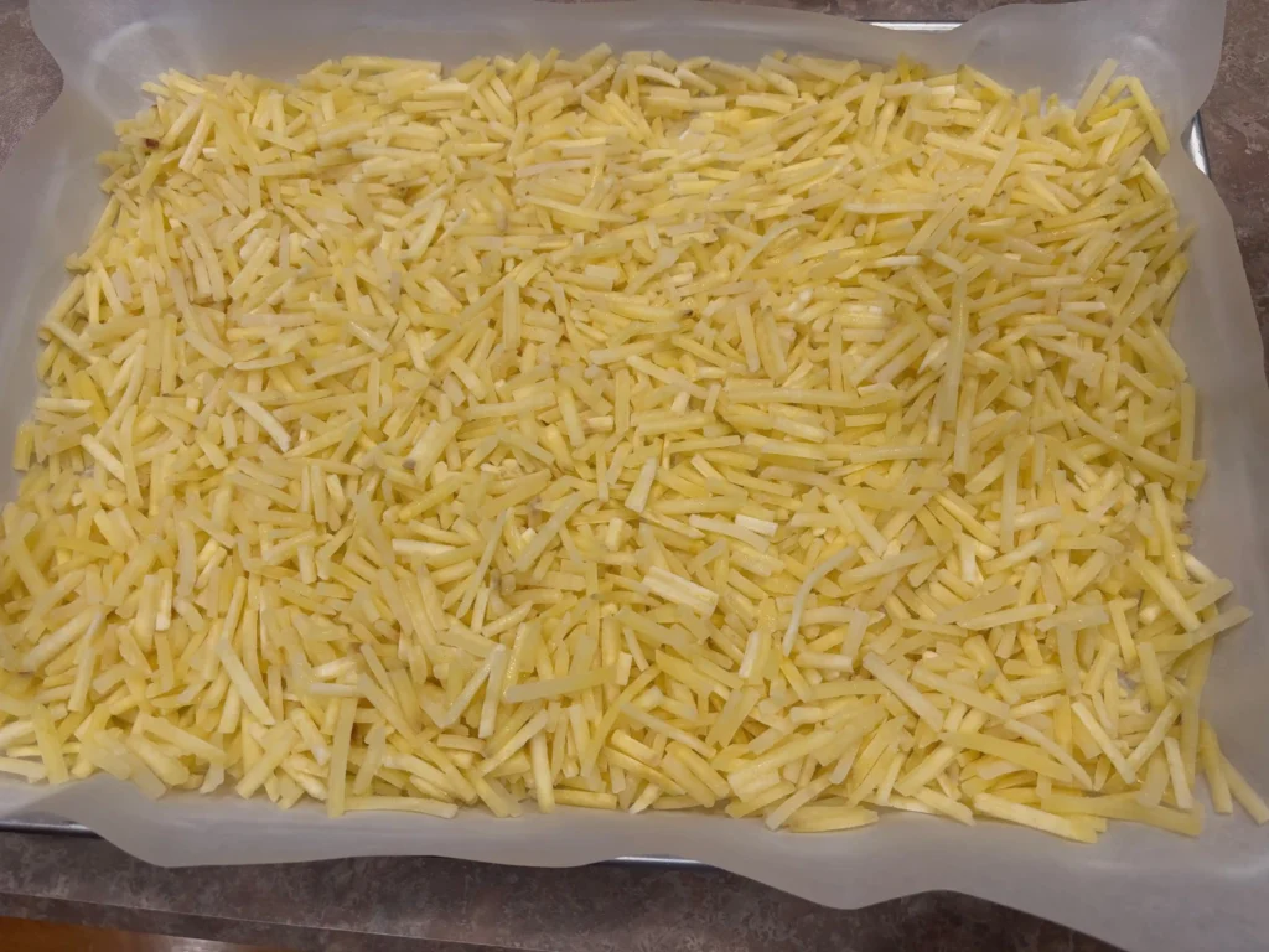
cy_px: 476
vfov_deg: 53.1
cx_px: 634
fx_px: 953
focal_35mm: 26
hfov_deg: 67.3
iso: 80
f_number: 1.6
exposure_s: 1/120
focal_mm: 5.96
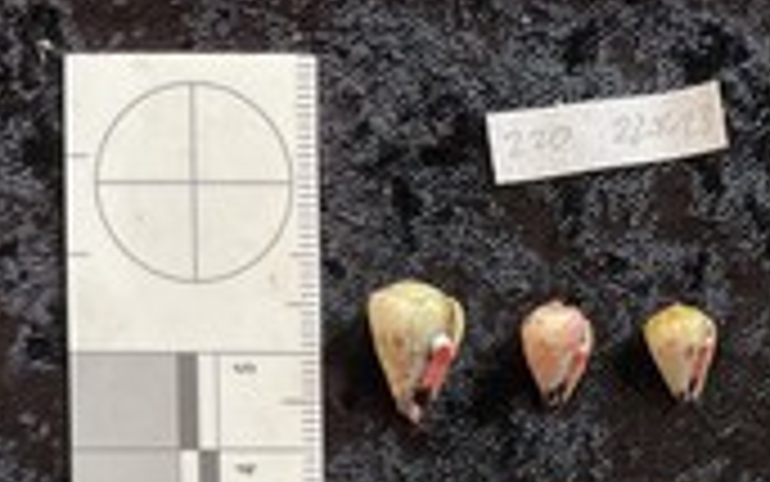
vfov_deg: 19.6
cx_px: 617
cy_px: 556
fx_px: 1322
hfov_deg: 31.6
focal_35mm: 63
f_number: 1.8
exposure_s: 1/100
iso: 64
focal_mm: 3
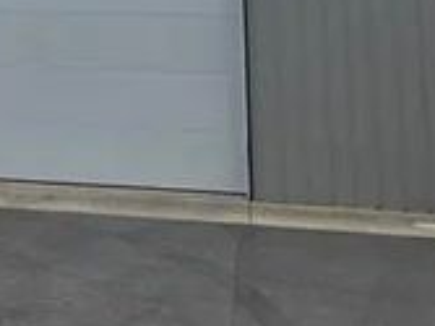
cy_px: -183
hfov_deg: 21.0
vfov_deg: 15.3
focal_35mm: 88
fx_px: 1105
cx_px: -68
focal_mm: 6.3
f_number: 1.7
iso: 80
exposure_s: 1/3185
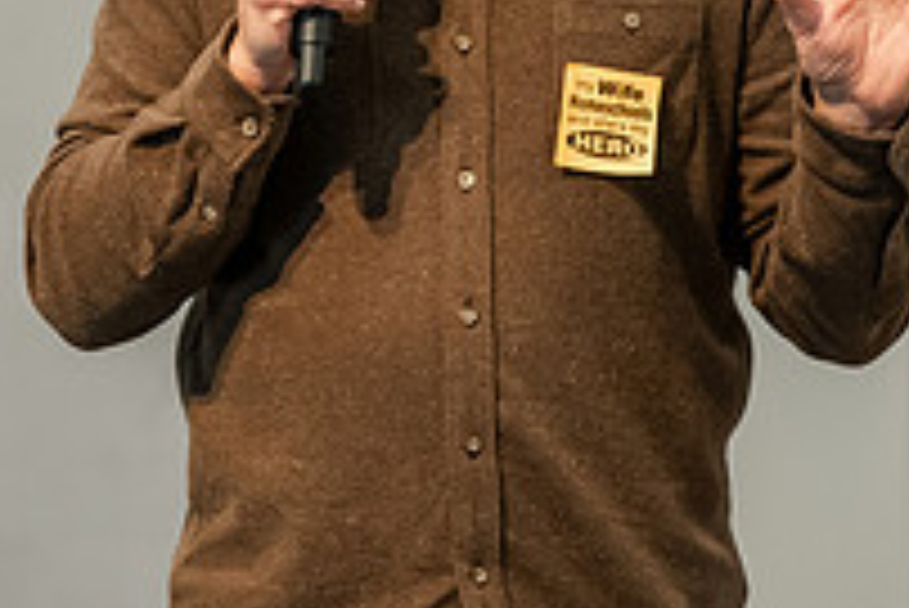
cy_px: 34
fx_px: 13771
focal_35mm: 545
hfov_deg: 3.8
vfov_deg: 2.5
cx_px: 360
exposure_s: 1/200
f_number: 3.2
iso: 1600
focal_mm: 190
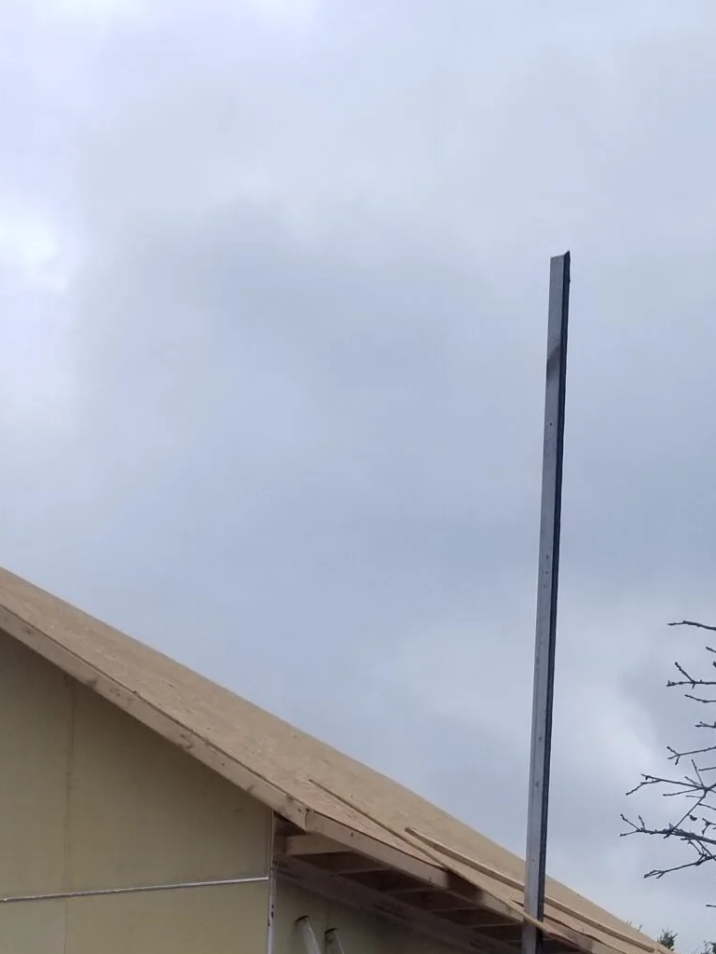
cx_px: 121
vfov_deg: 26.5
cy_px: 1147
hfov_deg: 22.2
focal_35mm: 65
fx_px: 1793
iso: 50
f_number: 1.7
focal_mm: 4.3
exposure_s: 1/483
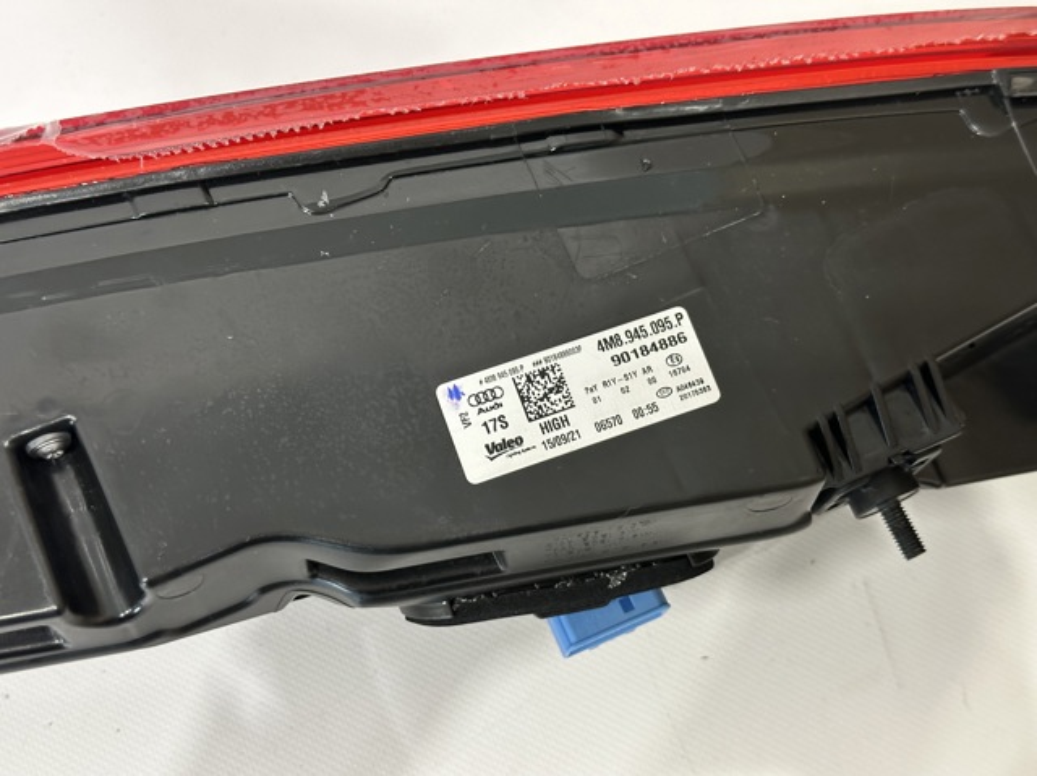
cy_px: 388
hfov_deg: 39.7
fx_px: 1437
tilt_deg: -69.6
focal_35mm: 48
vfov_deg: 30.2
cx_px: 518
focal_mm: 6.86
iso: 250
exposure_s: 1/33
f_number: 1.78
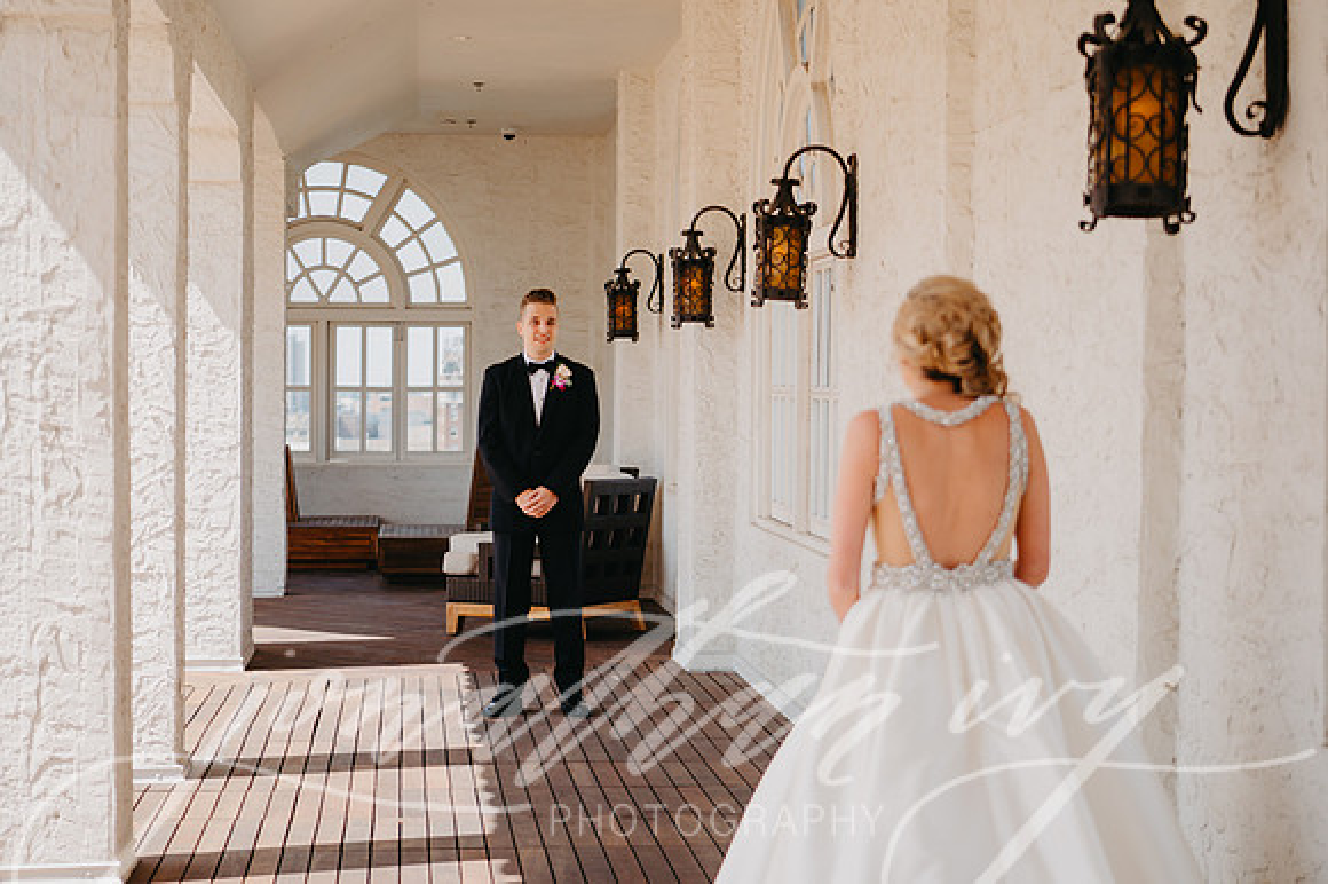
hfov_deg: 28.9
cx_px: 664
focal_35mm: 70
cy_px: 442
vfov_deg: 19.4
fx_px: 2581
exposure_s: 1/800
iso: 160
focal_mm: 70
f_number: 2.8
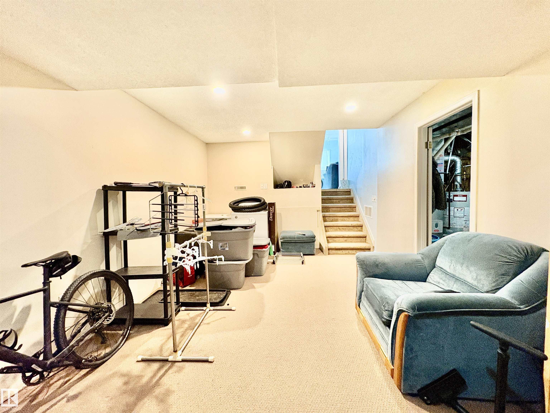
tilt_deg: -2.5
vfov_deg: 85.7
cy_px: 206
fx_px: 222
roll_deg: +1.6
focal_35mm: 14
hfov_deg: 102.1
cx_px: 275
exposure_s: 1/60
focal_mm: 2.22
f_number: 2.2
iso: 400
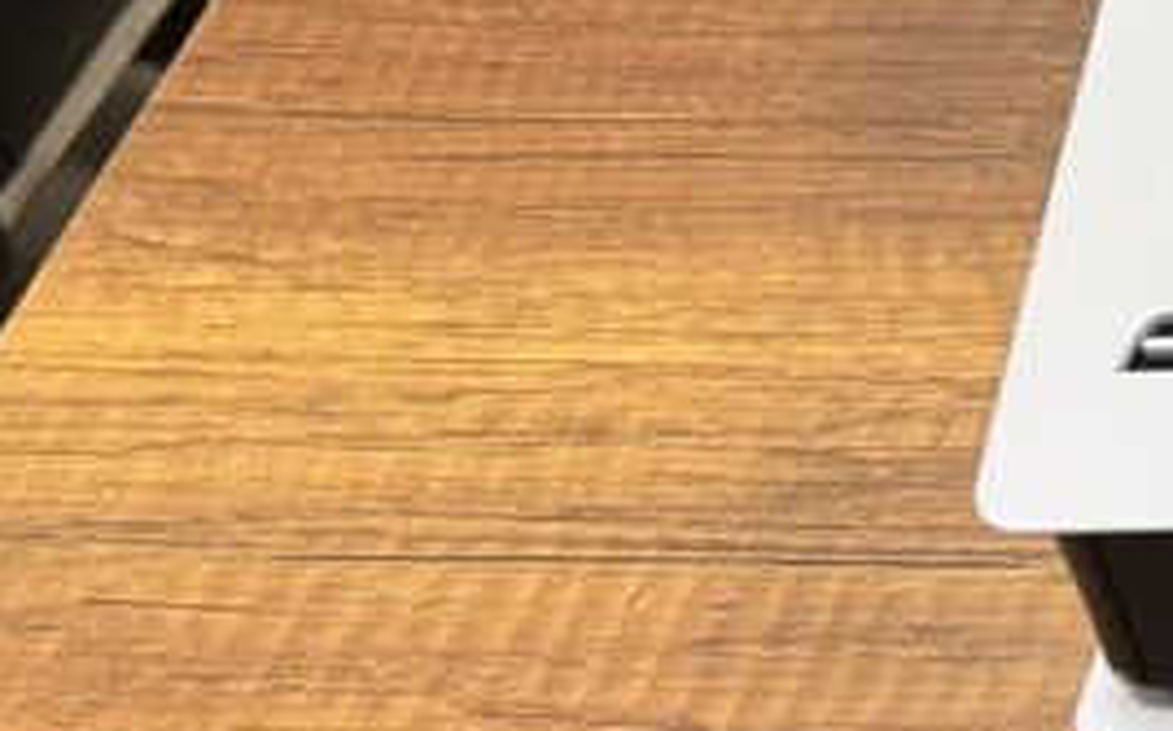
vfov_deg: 11.0
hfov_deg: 15.0
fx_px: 3641
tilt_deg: -37.5
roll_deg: +0.5
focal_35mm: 114
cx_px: 2337
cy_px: -420
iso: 200
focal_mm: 6.76
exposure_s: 1/100
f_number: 1.78
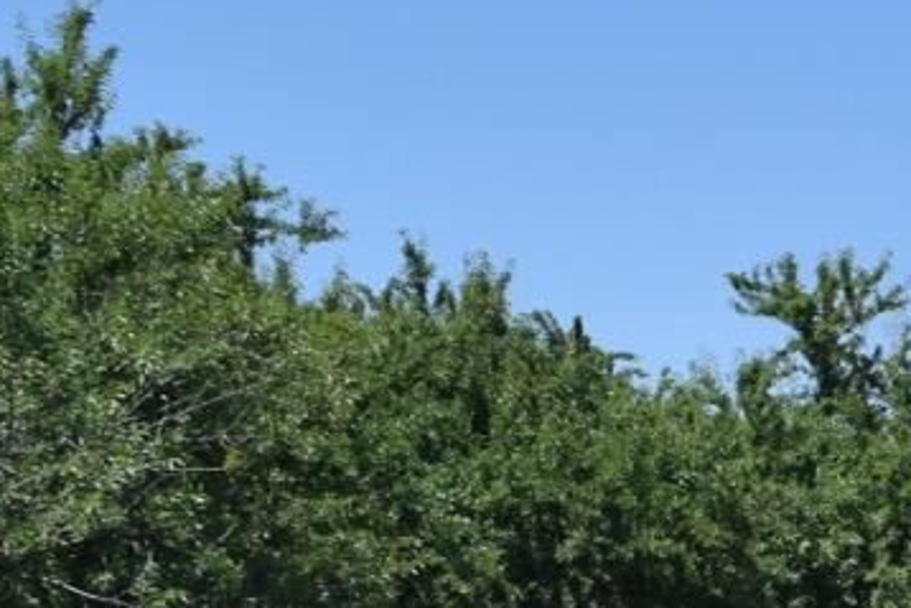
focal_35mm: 113
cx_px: 1769
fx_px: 2861
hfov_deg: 15.0
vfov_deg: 11.9
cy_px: 689
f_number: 10
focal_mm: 18
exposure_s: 1/400
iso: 200
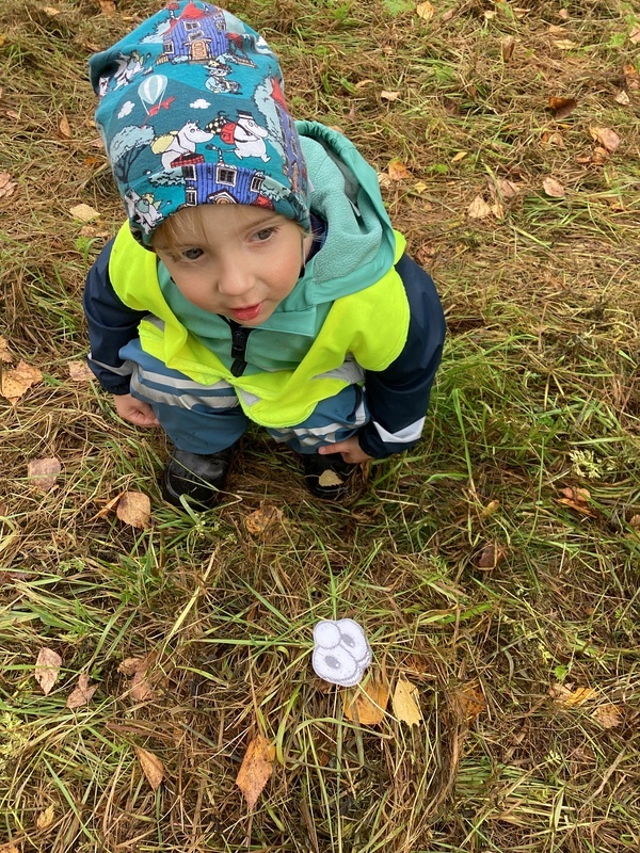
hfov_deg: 45.4
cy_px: 426
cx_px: 320
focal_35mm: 31
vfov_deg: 58.4
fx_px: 764
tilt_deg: -52.1
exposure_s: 1/103
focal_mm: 3.3
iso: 25
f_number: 2.4
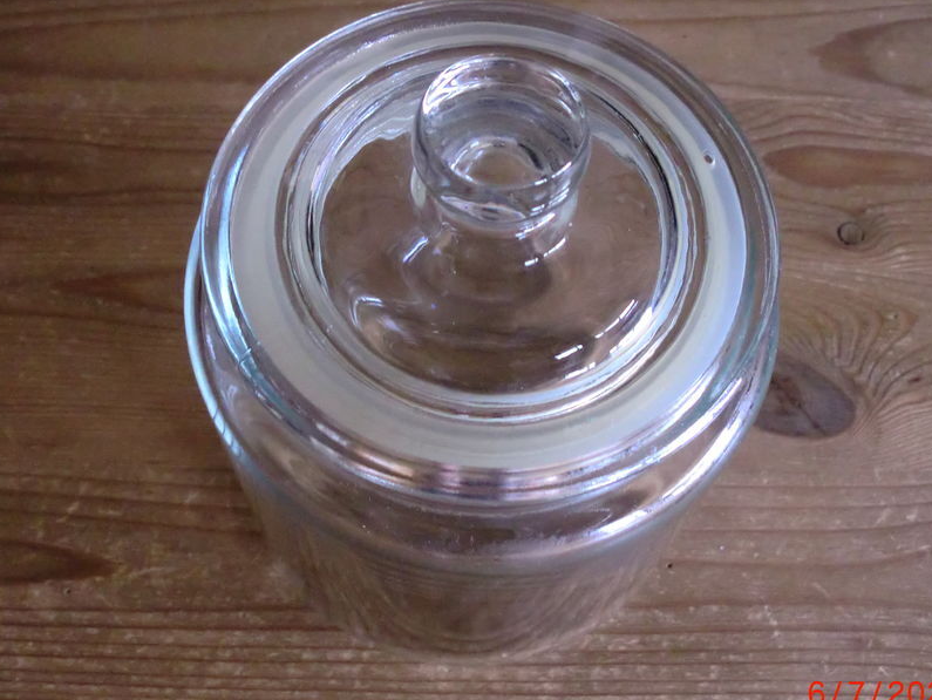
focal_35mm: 44
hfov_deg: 42.9
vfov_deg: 32.9
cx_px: 455
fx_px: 1185
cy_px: 342
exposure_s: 1/60
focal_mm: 6.3
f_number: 3.1
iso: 640
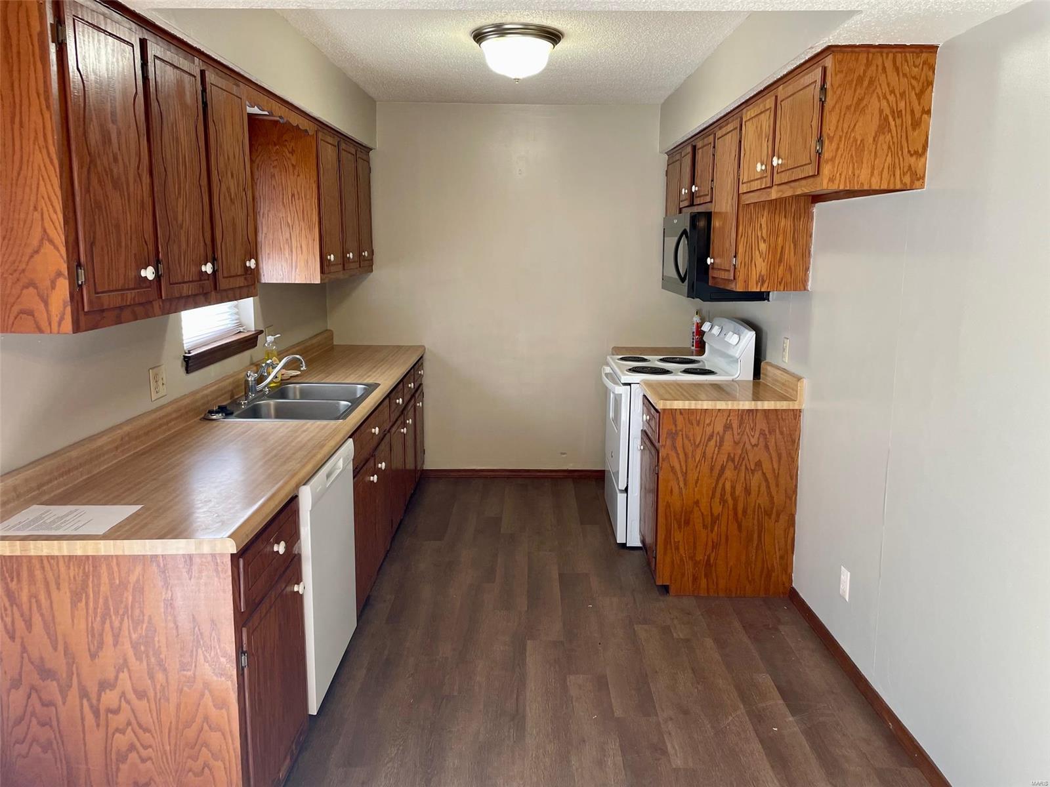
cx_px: 525
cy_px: 394
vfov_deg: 53.1
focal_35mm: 26
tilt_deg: -10.2
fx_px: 789
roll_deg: +0.1
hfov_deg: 67.3
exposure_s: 1/60
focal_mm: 4.2
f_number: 1.6
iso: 80
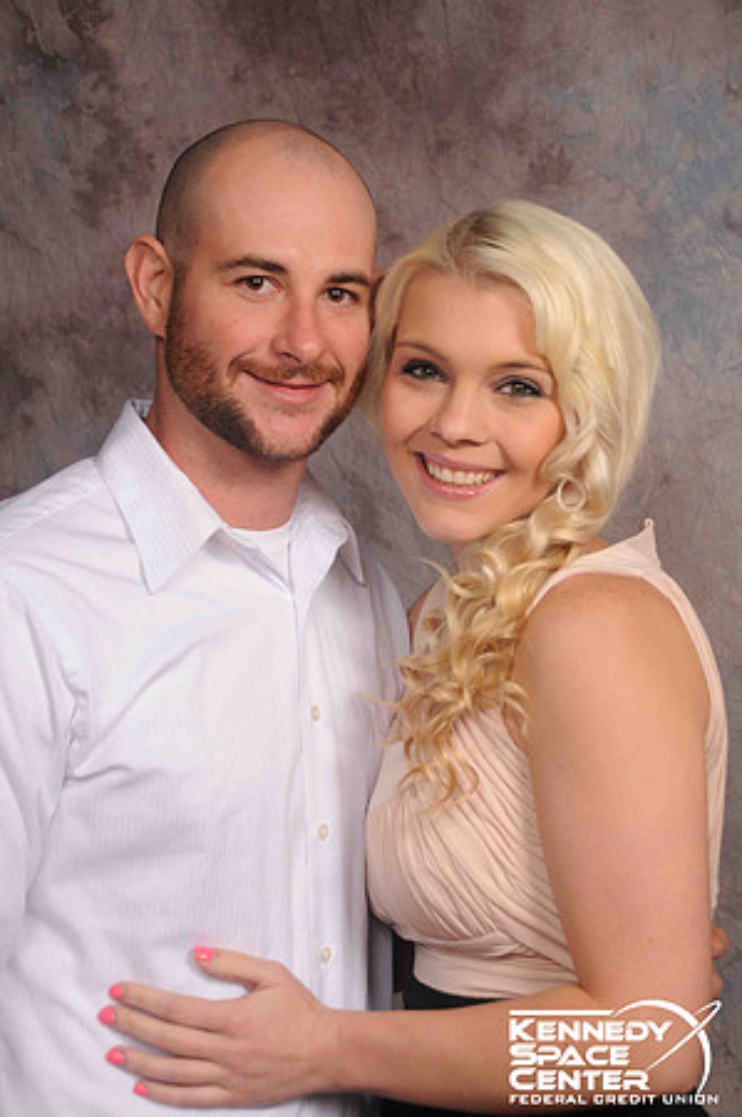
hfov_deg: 18.1
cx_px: 371
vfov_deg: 27.0
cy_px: 558
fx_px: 2324
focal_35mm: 75
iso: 200
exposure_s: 1/125
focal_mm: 50
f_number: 5.6
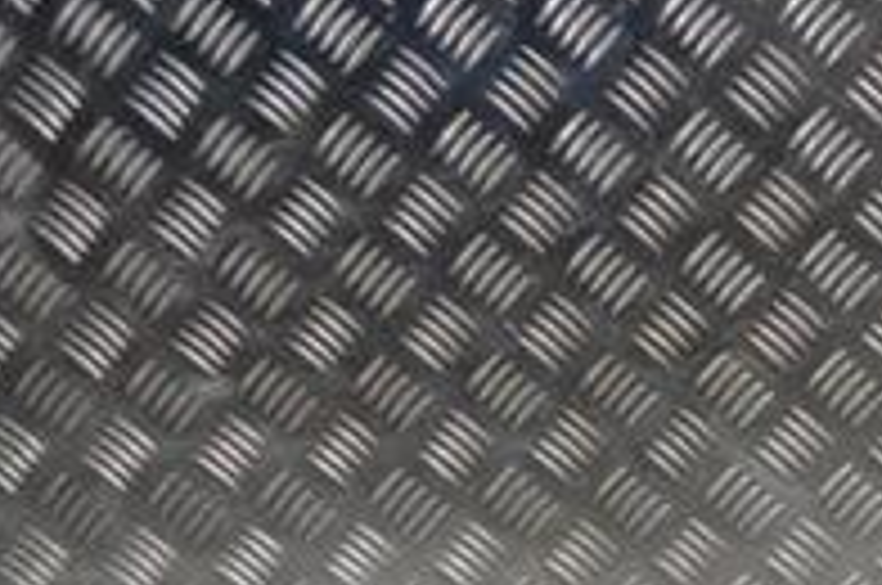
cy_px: 720
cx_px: 1152
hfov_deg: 20.3
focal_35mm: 92
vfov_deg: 14.3
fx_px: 2250
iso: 100
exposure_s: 1/50
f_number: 3.8
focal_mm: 20
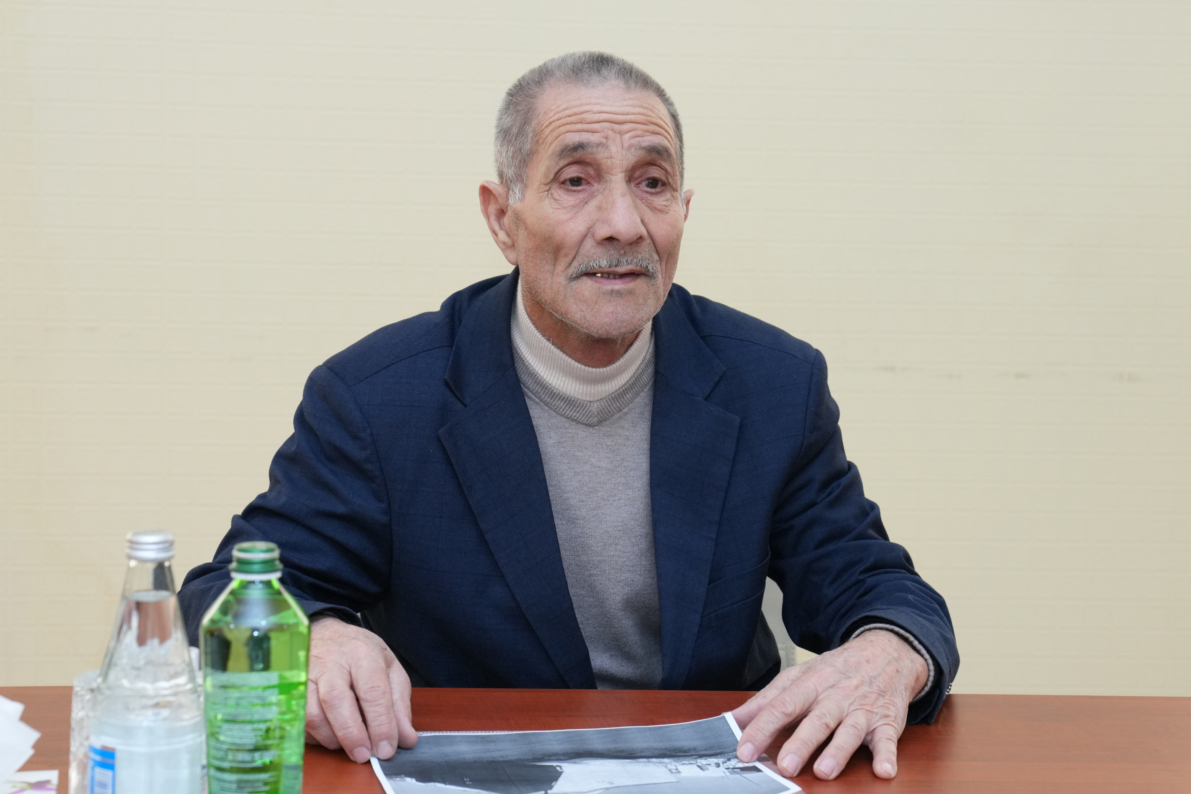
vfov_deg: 16.7
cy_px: 397
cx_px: 596
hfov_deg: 24.8
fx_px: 2713
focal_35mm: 82
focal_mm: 55
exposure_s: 1/200
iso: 1600
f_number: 5
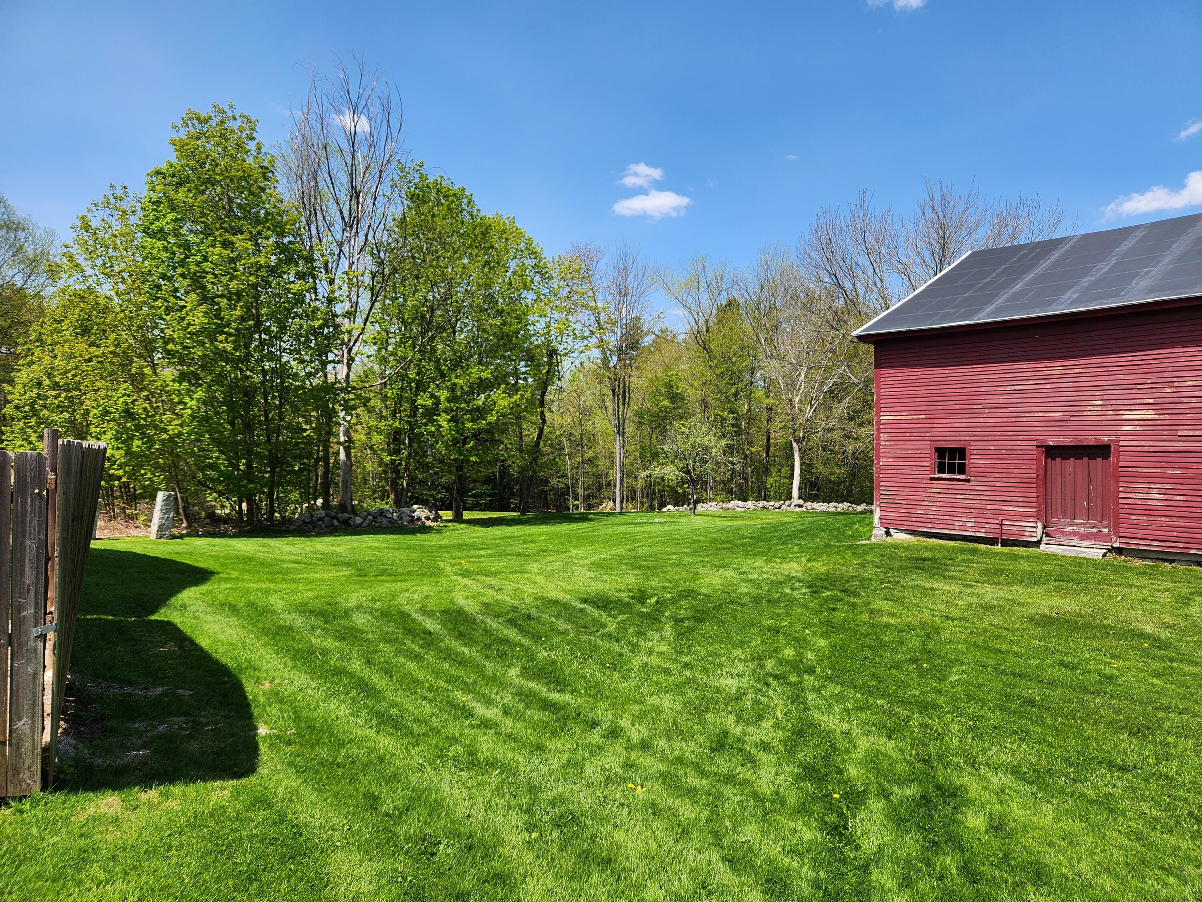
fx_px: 799
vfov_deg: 58.9
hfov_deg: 73.9
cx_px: 601
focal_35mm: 23
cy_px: 451
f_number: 1.8
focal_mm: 5.4
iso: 20
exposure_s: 1/1472
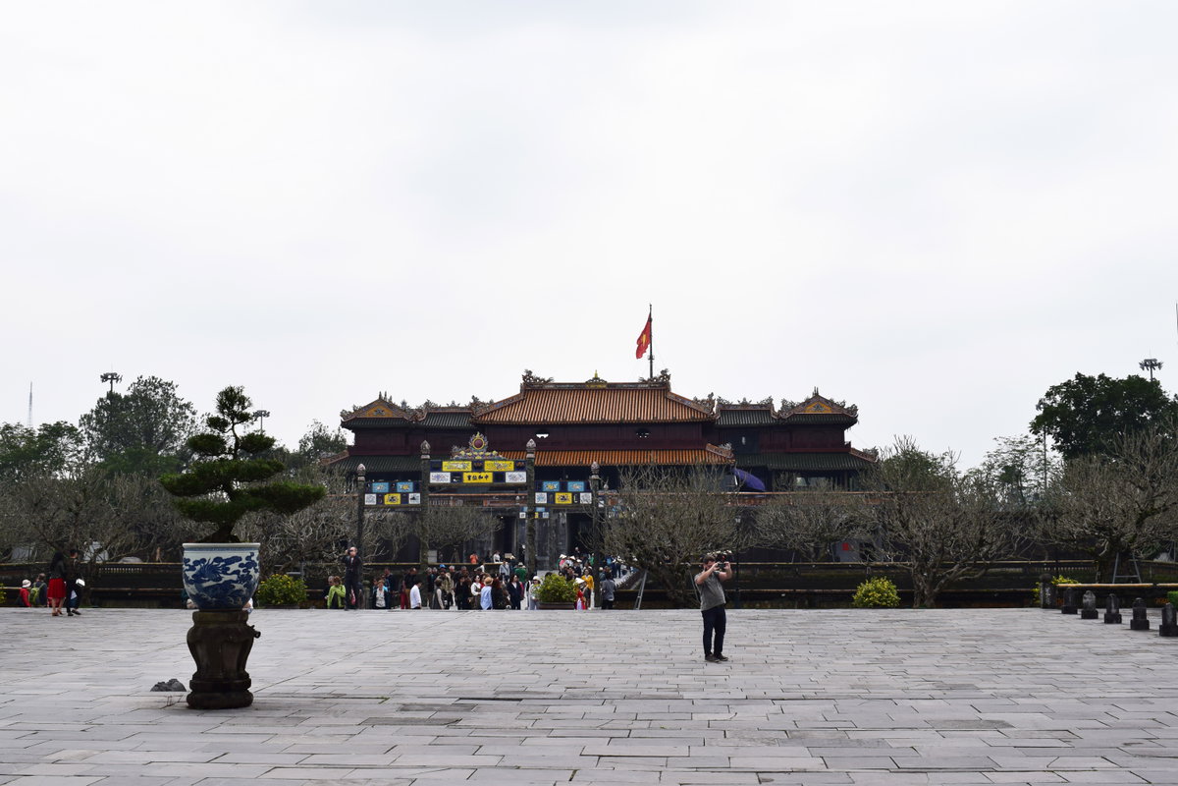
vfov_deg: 31.9
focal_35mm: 42
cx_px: 589
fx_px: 1374
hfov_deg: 46.4
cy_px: 393
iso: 250
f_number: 11
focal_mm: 28
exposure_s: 1/500
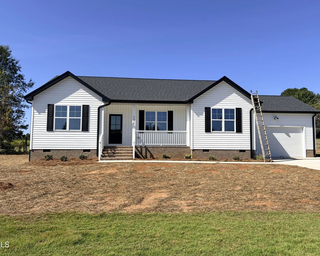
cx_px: 165
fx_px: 265
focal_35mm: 28
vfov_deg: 51.5
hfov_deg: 62.2
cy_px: 124
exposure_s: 1/4065
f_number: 1.6
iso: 50
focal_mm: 5.96
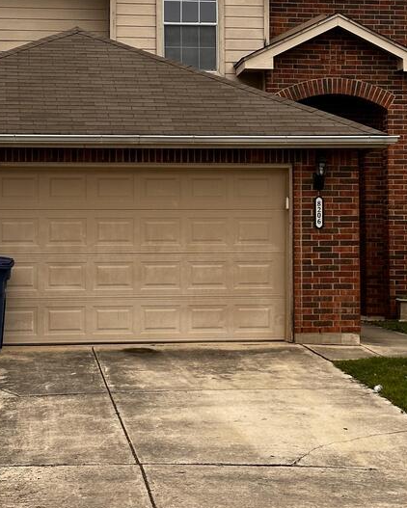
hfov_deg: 16.0
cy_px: 139
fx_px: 1445
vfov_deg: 19.8
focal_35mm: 96
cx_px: 207
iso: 64
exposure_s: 1/324
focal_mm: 6.86
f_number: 1.78
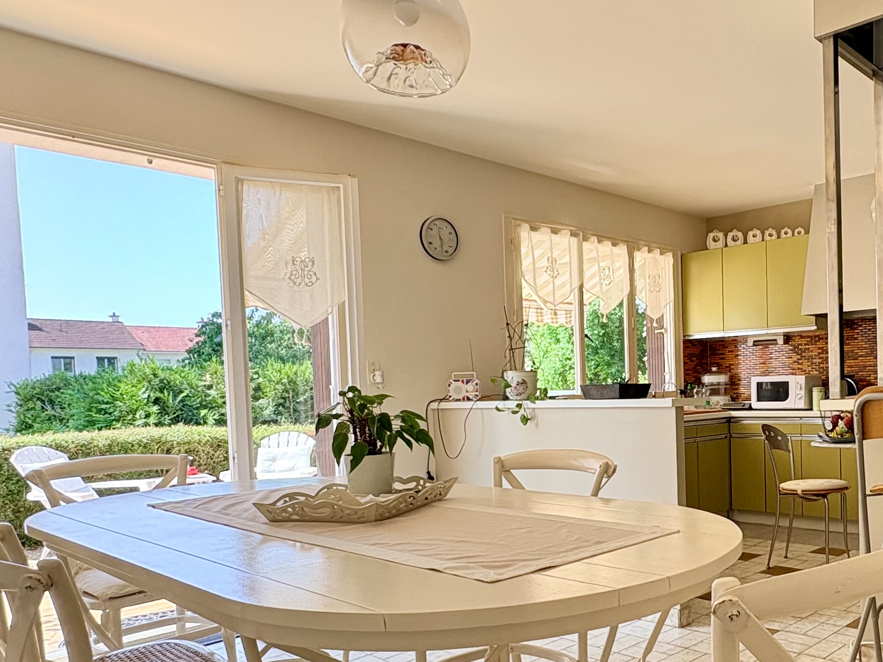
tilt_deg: -2.4
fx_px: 765
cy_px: 424
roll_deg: +1.5
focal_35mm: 30
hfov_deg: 57.3
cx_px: 647
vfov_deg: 46.3
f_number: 2.2
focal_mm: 2.22
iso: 64
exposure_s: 1/154
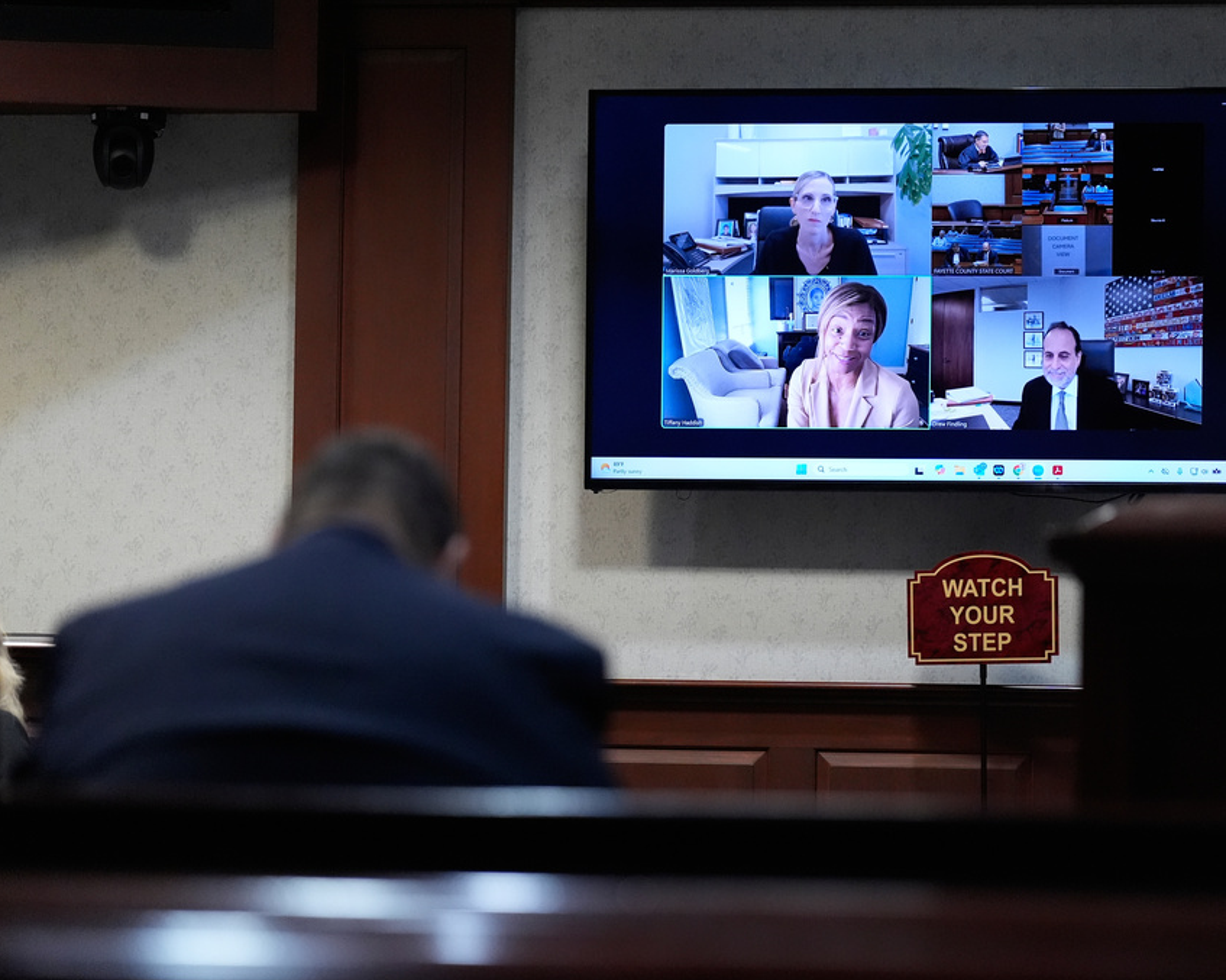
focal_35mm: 160
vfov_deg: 9.7
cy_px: 492
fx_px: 5804
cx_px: 686
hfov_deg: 12.1
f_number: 2.8
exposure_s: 1/500
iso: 5000
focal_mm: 141
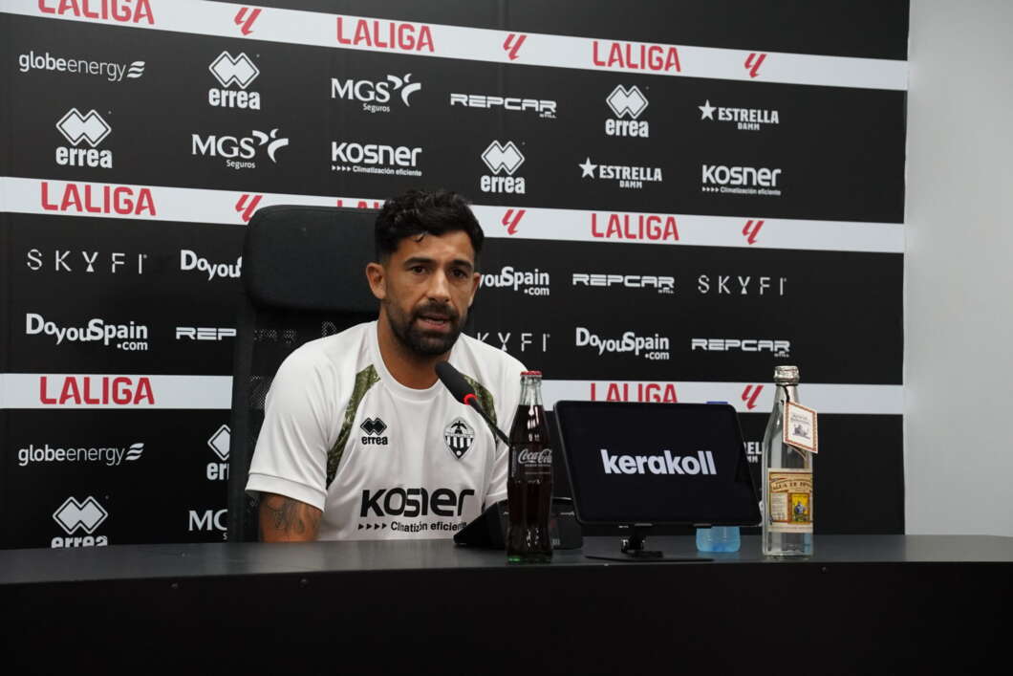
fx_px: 2617
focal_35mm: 93
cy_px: 338
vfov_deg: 14.7
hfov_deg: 21.9
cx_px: 506
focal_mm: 62
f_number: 5
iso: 4000
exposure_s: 1/400
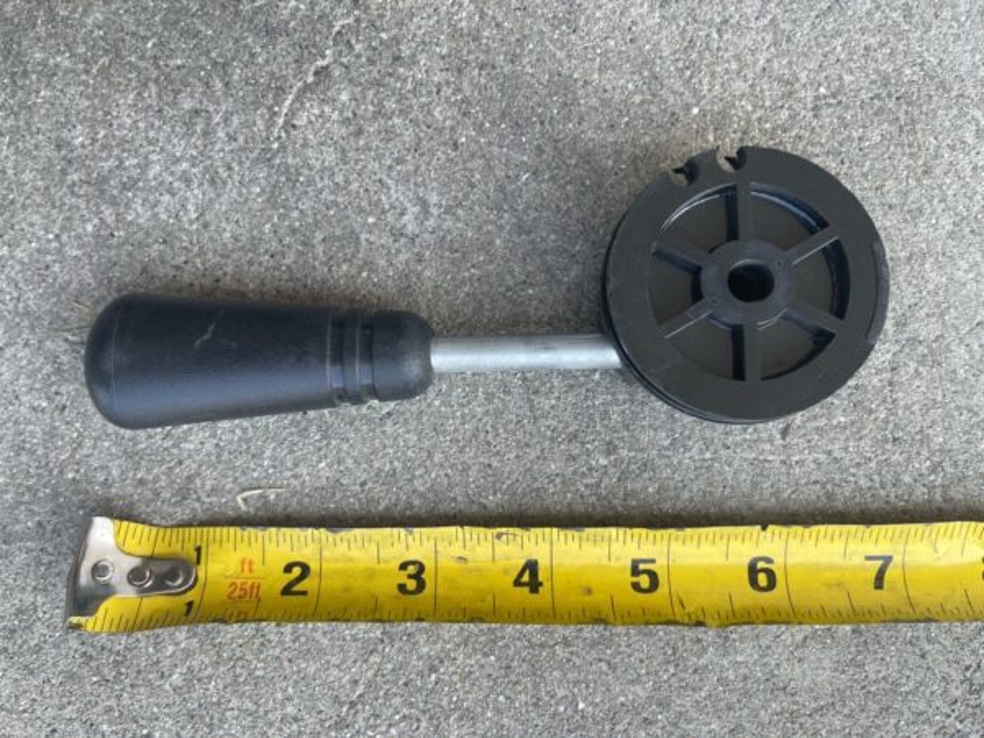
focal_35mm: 26
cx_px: 492
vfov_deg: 53.1
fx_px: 739
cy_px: 369
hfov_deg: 67.3
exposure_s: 1/211
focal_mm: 5.1
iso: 32
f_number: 1.6
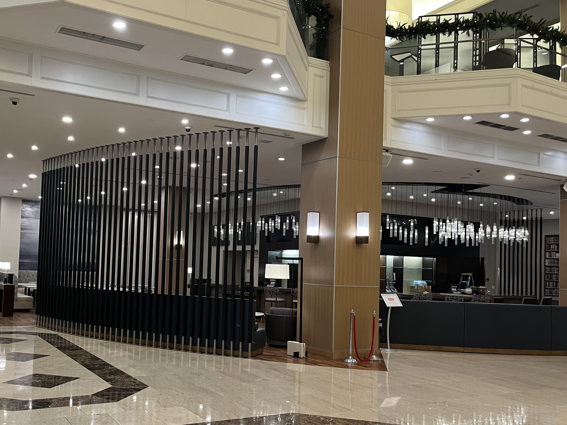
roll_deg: -1.1
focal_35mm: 34
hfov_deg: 53.4
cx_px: 215
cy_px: 245
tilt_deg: +1.4
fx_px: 557
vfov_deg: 41.7
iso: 160
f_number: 1.6
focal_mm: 5.1
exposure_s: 1/60
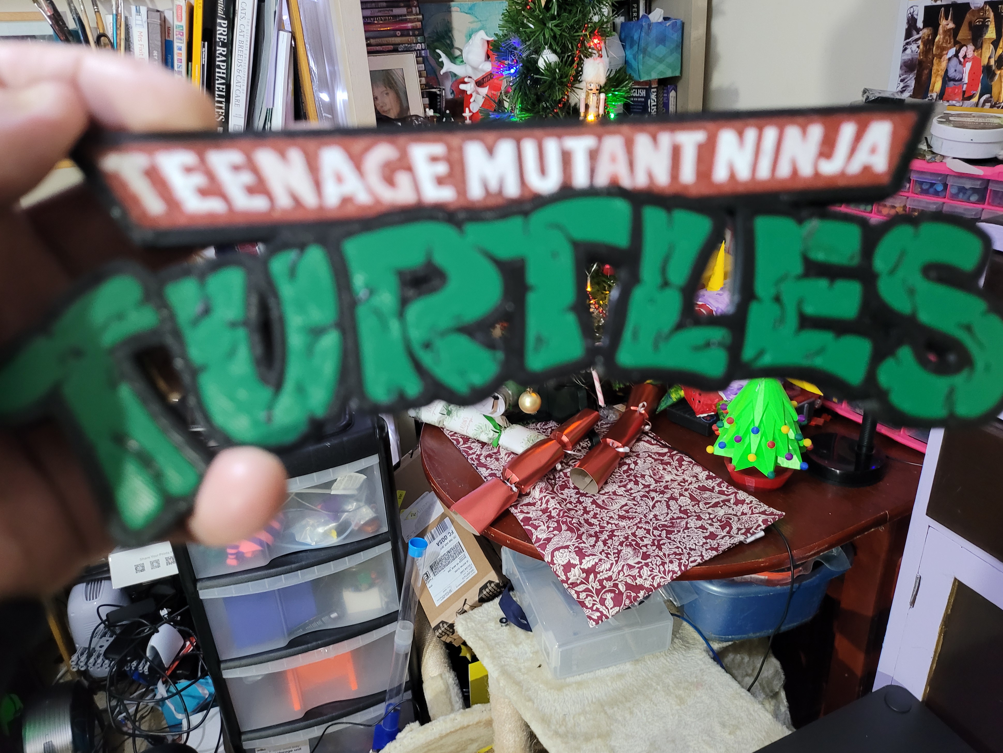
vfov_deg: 51.4
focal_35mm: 27
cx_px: 517
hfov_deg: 65.3
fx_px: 782
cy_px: 372
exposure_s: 1/25
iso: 640
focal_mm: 5
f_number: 1.8
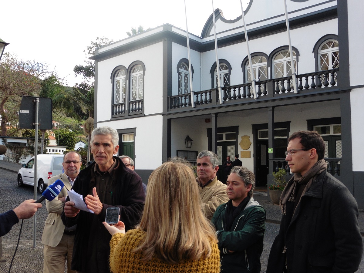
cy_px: 136
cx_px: 182
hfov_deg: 54.0
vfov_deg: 41.8
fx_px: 358
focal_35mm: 34
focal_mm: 6.1
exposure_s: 1/100
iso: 100
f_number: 5
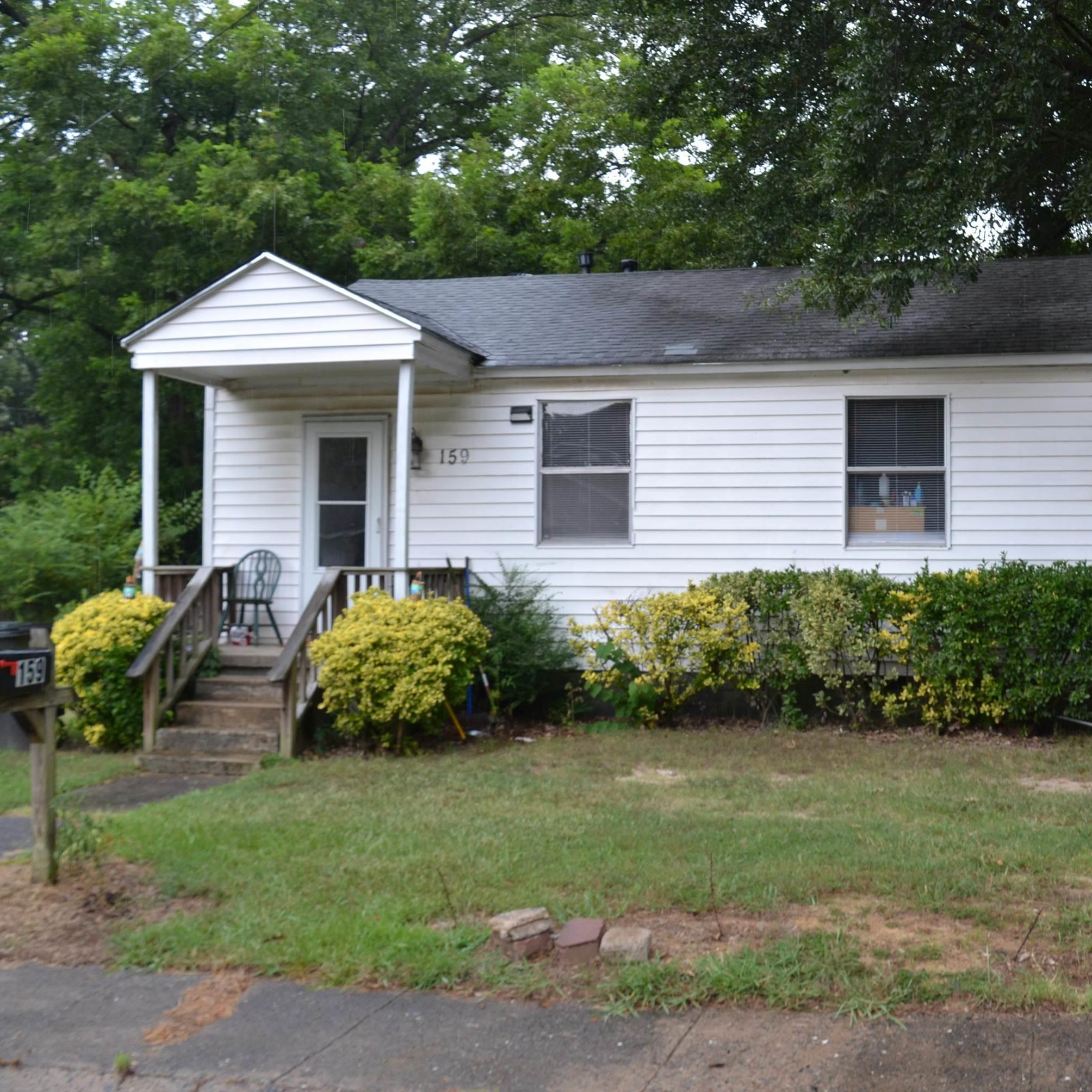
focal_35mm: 39
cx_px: 679
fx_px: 1392
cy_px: 544
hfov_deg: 42.5
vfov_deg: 42.8
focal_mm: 20
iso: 220
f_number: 5.6
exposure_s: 1/125
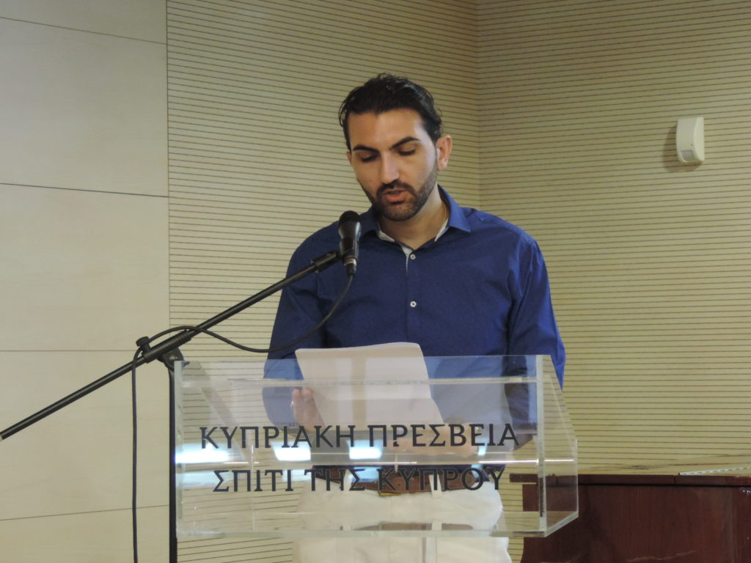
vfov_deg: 14.1
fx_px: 2278
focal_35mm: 105
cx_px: 376
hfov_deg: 18.7
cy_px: 282
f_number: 4.2
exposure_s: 1/15
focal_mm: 18.7
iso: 800
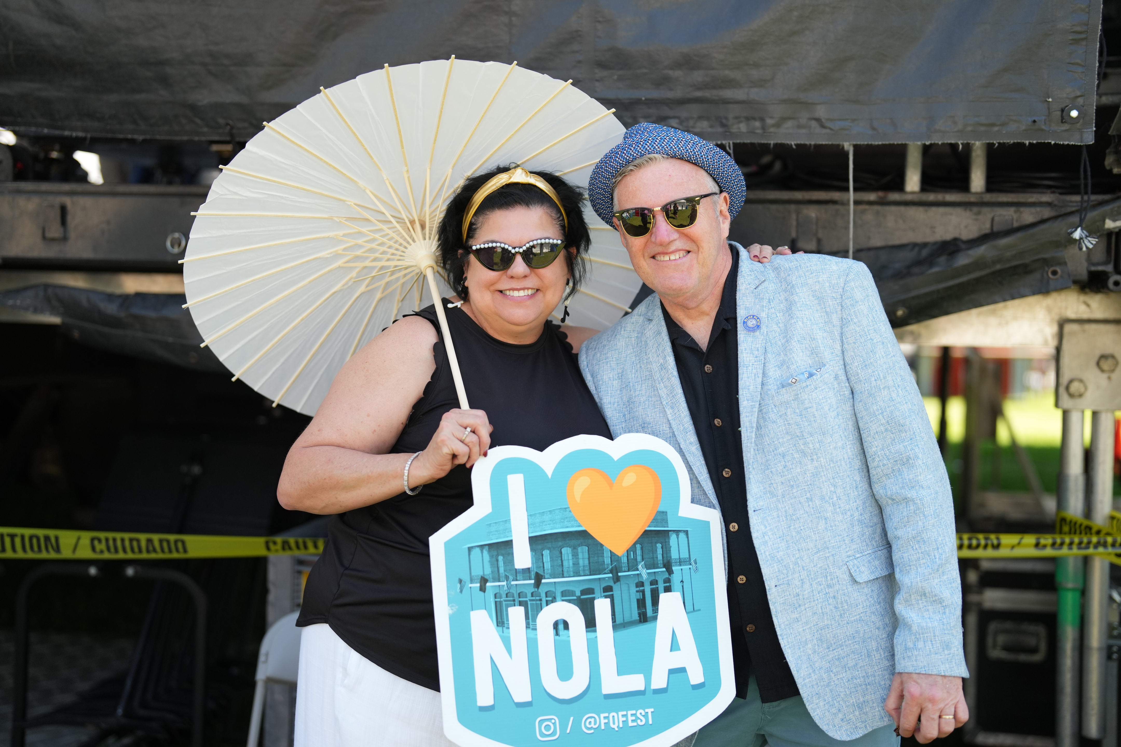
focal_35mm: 50
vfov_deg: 27.0
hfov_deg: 39.6
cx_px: 560
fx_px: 1557
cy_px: 374
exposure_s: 1/4000
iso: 500
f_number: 1.6
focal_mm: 50
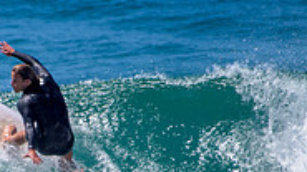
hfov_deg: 1.1
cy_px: 164
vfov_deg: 0.6
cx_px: -20
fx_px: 16376
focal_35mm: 2012
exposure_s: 1/2000
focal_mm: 500
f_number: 5.6
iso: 90
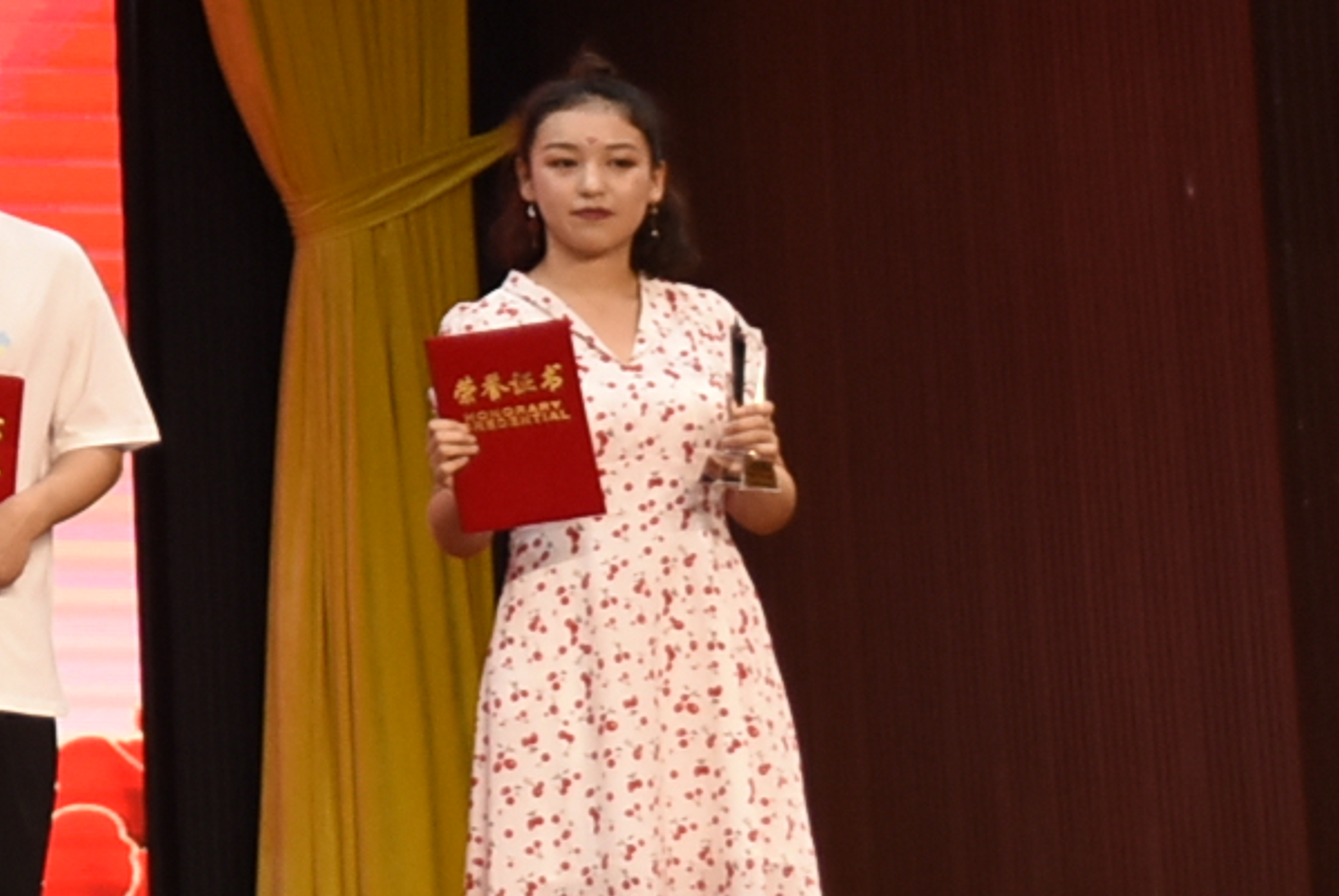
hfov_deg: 9.3
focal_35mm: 195
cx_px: -1988
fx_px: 7260
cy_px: -515
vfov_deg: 6.9
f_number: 3.8
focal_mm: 26
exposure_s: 1/200
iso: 720
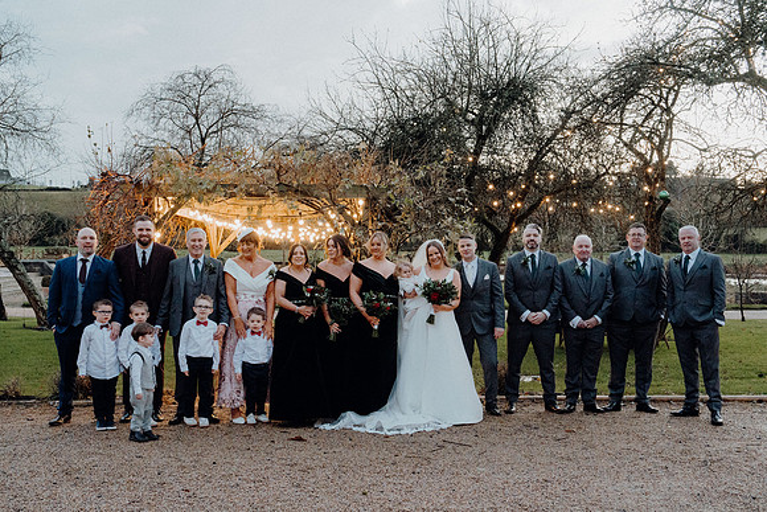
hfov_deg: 52.2
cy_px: 277
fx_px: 783
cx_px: 382
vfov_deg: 36.2
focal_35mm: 37
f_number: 5
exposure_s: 1/160
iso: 5000
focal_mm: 34
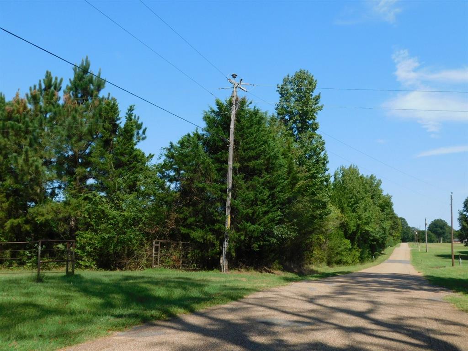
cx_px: 234
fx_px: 487
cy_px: 176
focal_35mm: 36
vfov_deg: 39.7
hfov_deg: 51.4
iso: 125
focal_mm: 6.3
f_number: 3.5
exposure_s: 1/1000
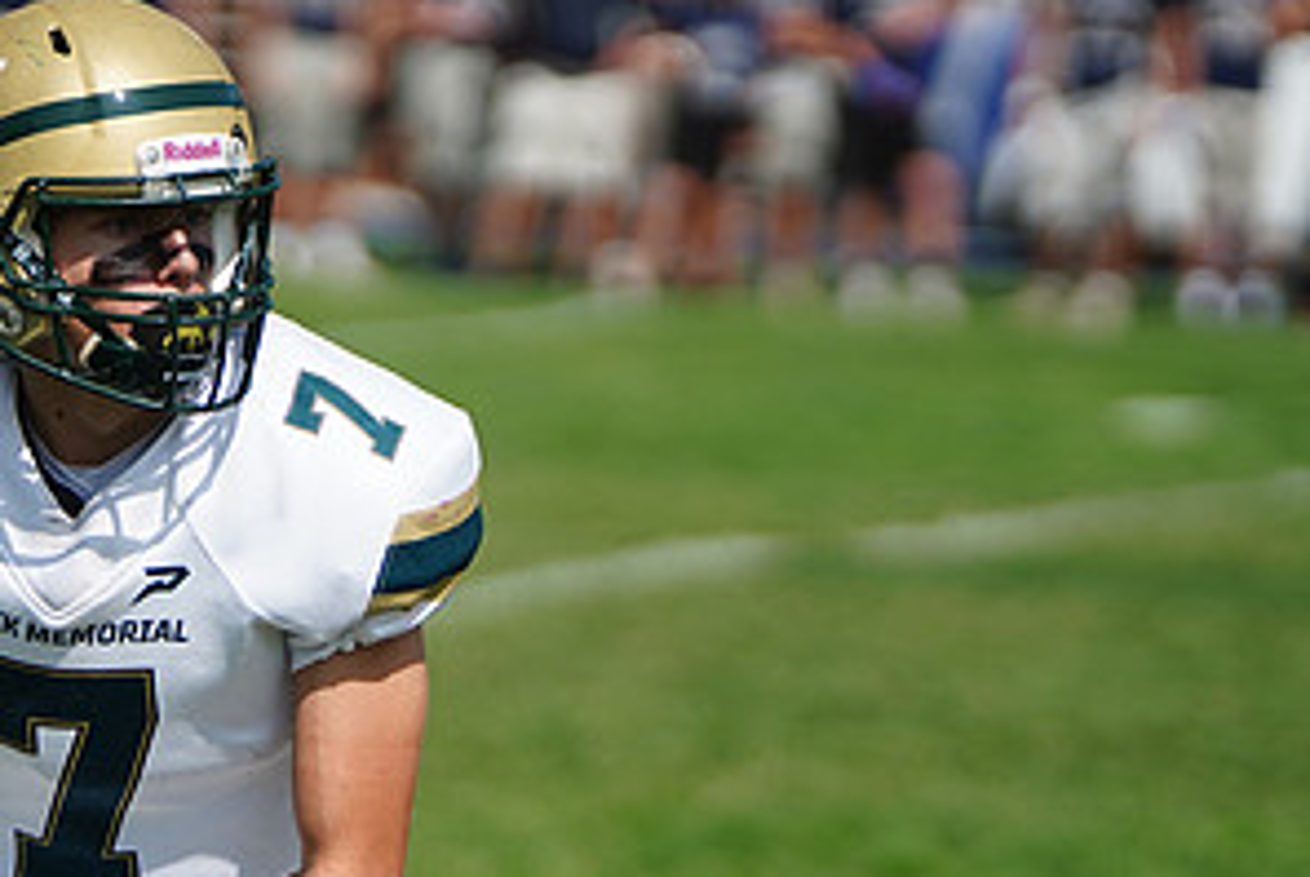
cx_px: 292
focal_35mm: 364
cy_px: 498
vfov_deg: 3.8
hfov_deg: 5.7
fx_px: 13258
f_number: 2.8
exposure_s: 1/8000
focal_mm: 186
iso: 400
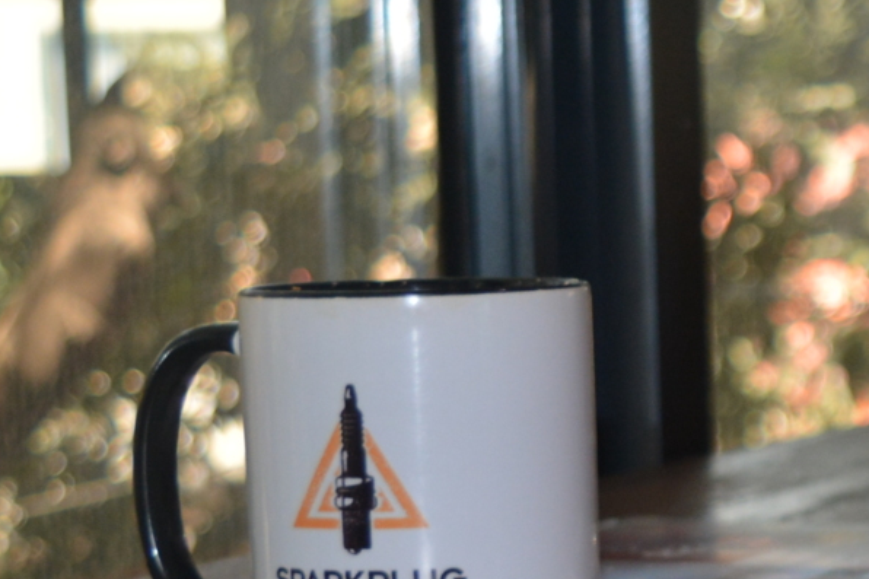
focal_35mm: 161
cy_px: 555
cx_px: 1343
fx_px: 3889
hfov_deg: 12.1
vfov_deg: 8.5
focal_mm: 25
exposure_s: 1/100
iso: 400
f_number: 4
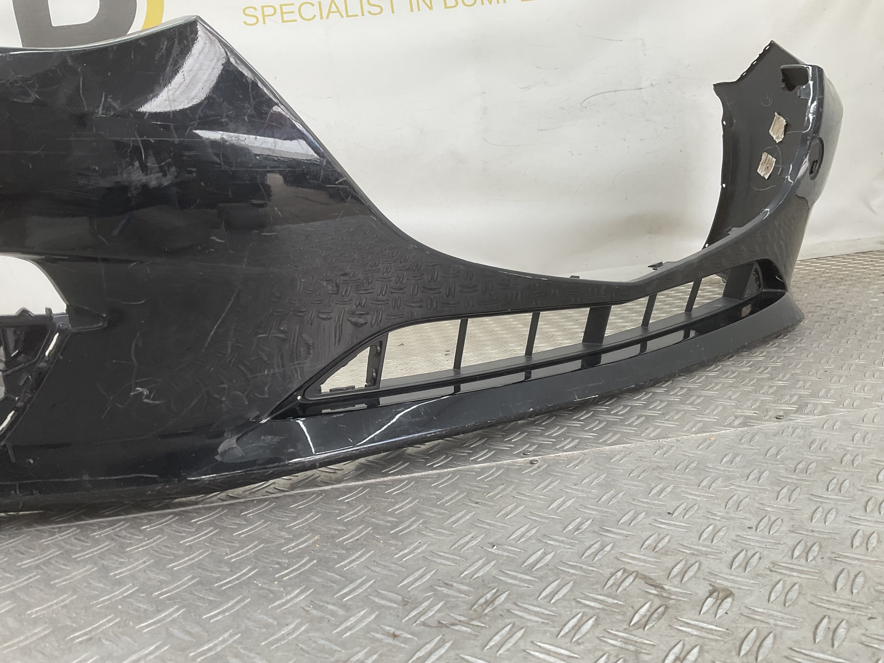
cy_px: 332
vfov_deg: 48.2
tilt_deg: -10.1
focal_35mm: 29
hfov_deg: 61.7
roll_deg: +8.0
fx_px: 741
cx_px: 442
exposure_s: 1/100
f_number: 1.8
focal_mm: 3
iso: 20
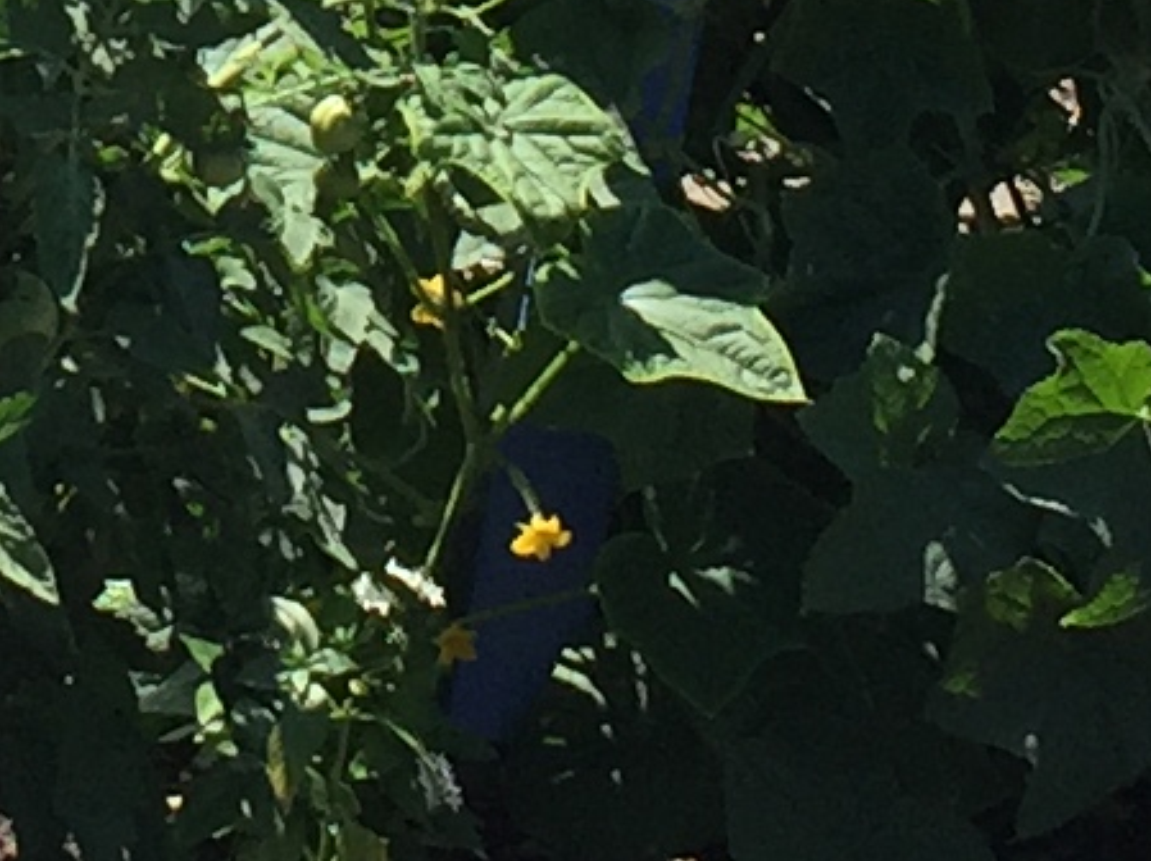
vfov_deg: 6.8
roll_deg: -2.1
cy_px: -958
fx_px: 7010
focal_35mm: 211
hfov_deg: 9.3
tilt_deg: -5.3
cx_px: -208
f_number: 2.2
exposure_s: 1/1464
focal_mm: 4.15
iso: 32
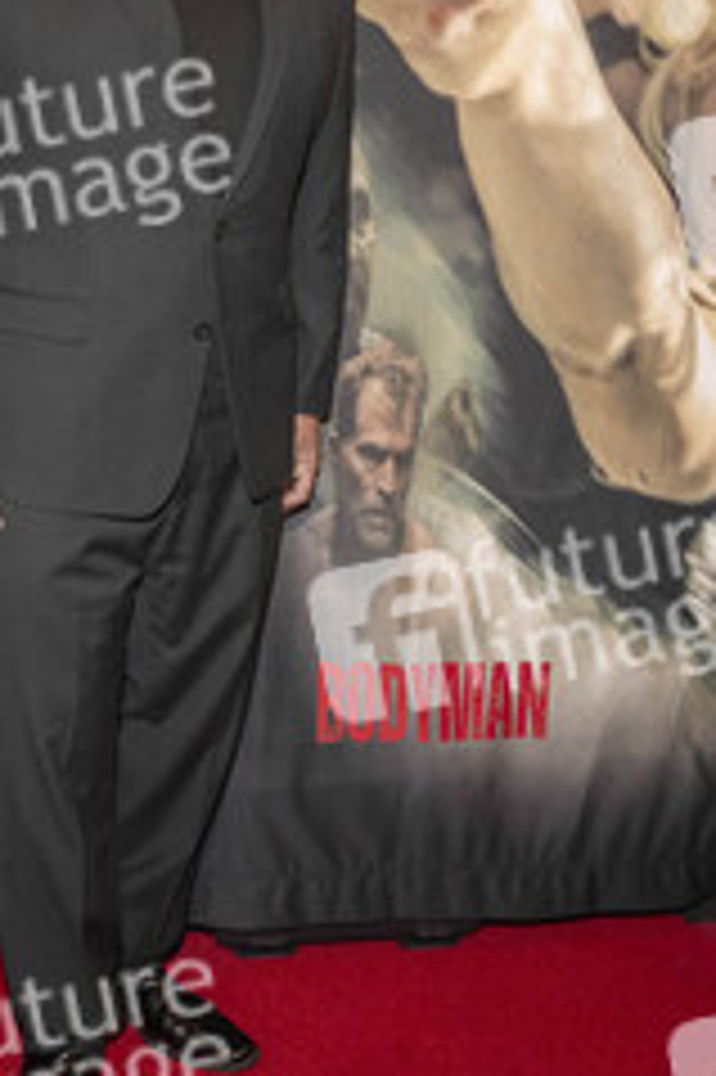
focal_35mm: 57
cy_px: 392
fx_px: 1703
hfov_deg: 23.4
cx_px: 131
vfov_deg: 34.9
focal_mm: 34
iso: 800
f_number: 5.6
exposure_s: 1/200
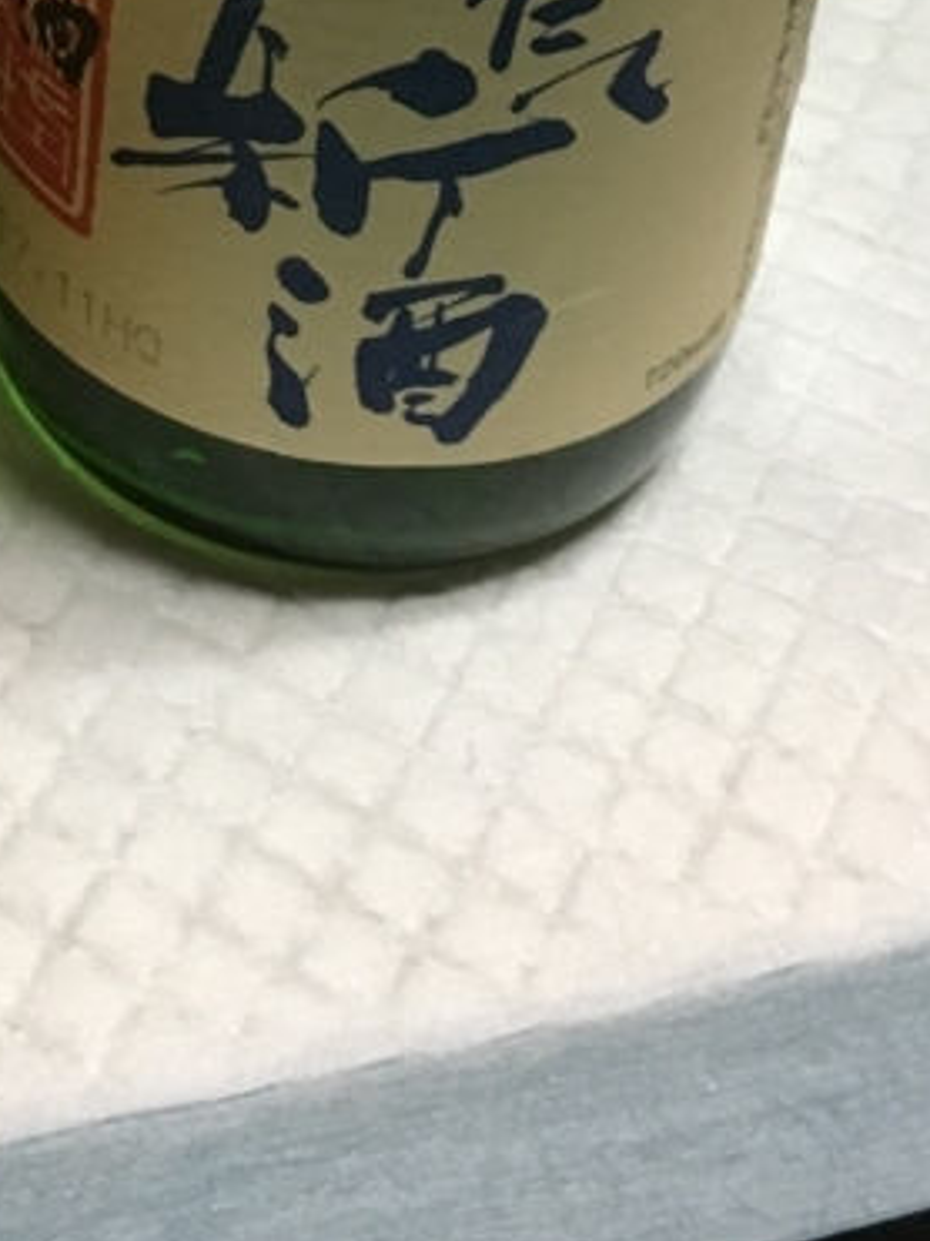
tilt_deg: -34.0
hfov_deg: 18.1
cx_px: 57
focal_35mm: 80
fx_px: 2867
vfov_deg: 22.3
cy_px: -291
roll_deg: -1.8
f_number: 2.2
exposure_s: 1/24
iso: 200
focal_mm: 4.15
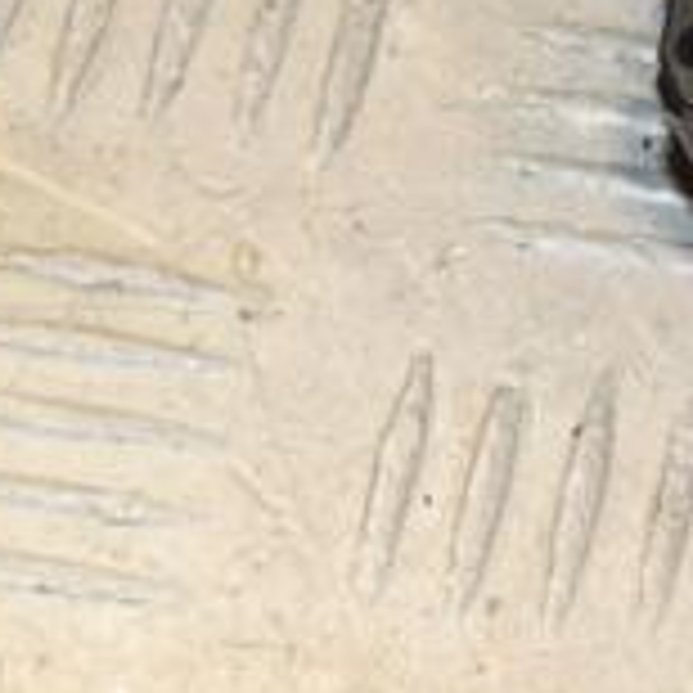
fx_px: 5413
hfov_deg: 7.1
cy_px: -153
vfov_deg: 7.3
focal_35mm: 239
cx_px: 1287
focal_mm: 48
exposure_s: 1/200
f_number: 9
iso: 1600
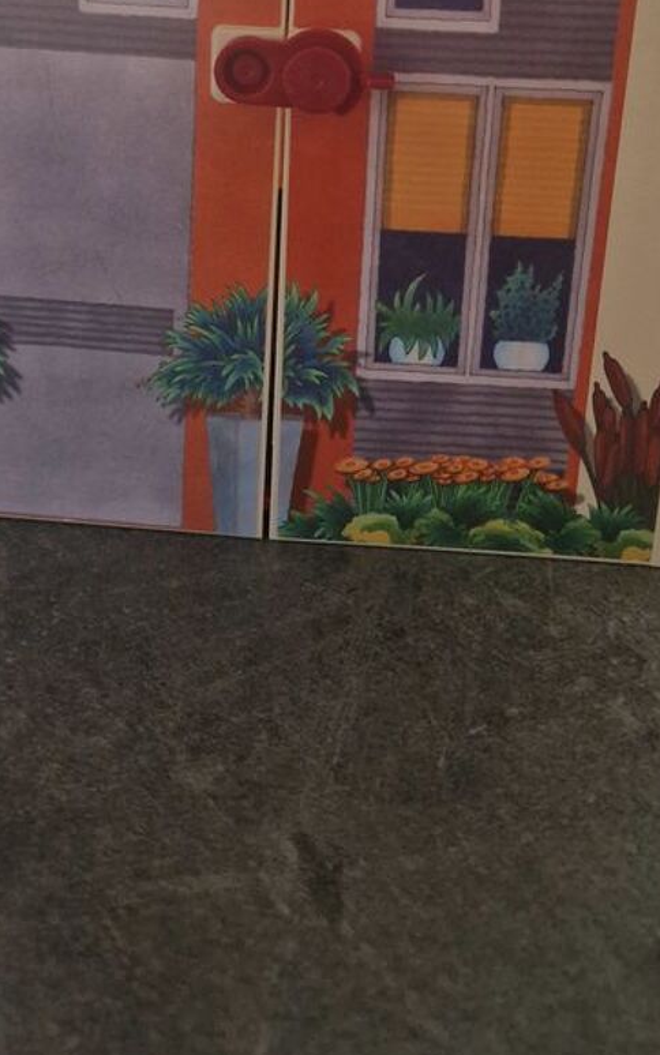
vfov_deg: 44.3
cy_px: 172
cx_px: 284
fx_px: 1208
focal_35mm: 42
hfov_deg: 30.5
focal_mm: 5.4
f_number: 1.8
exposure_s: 1/100
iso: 400
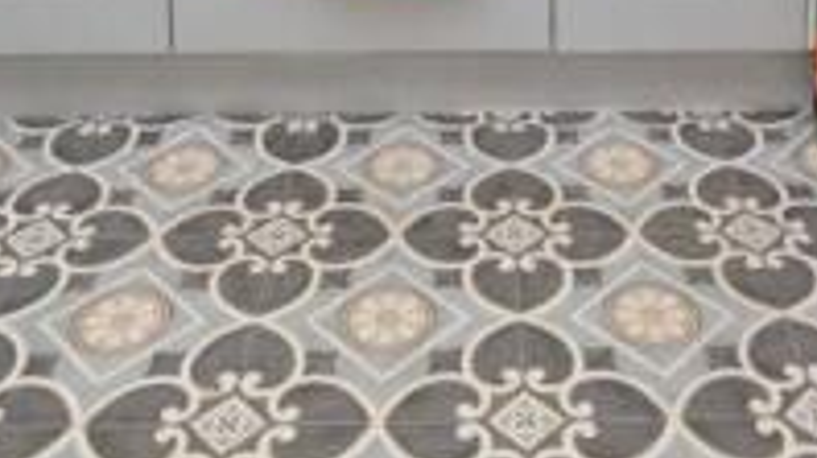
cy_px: -406
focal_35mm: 52
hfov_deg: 39.6
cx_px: 510
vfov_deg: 17.7
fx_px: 1126
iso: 500
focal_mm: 10
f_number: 3.5
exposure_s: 1/60
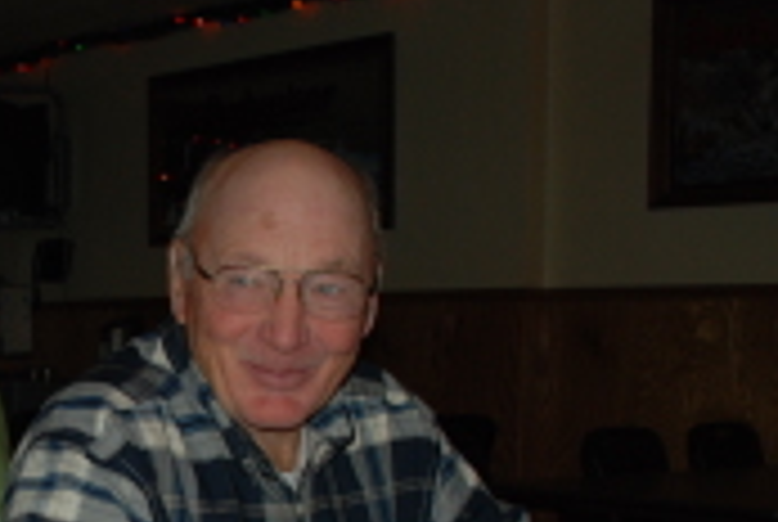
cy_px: 508
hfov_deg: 23.1
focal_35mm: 84
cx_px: -22
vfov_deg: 16.0
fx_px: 1818
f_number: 3.8
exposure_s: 1/60
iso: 200
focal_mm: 20
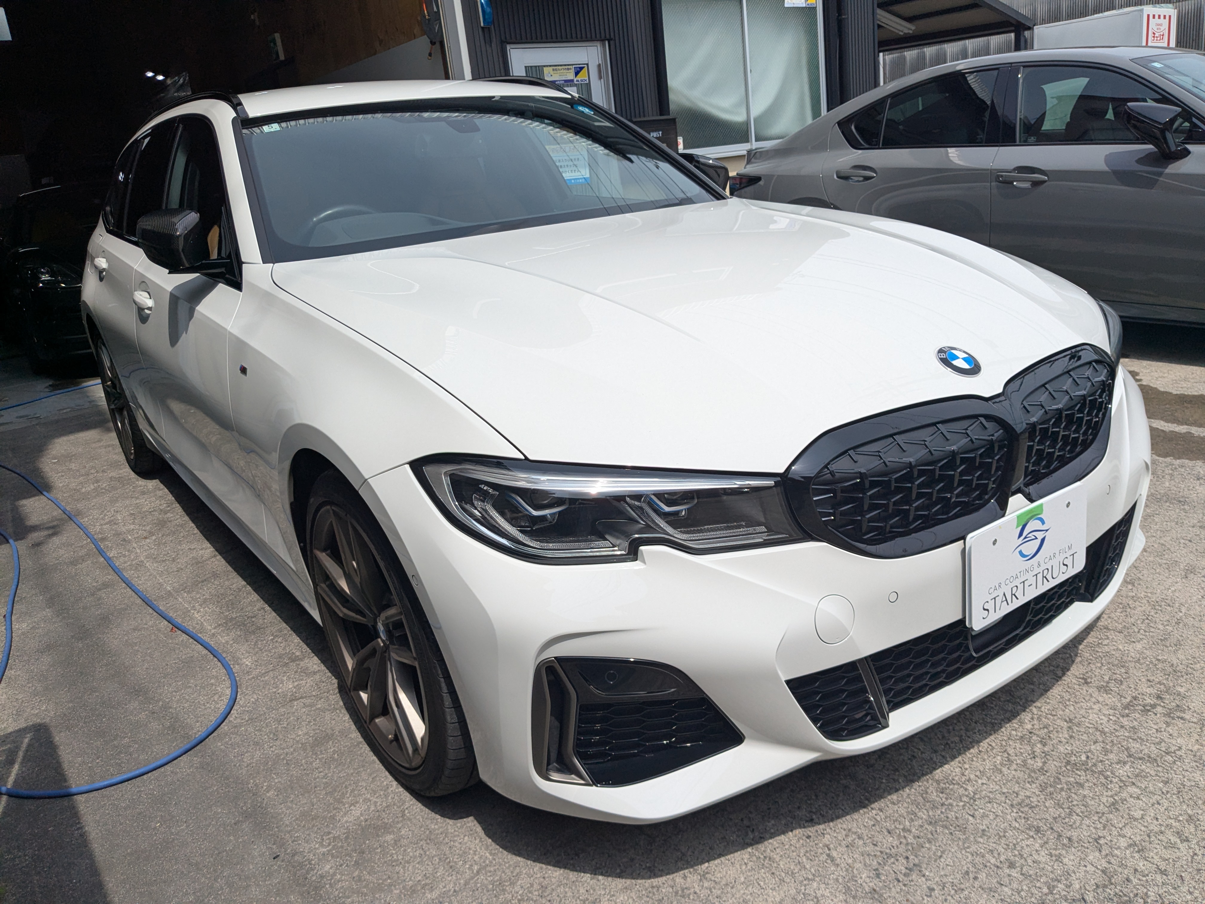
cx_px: 602
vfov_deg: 51.4
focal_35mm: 27
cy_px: 452
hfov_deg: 65.3
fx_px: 940
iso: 99
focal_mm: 4.38
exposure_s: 1/7812
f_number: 1.73
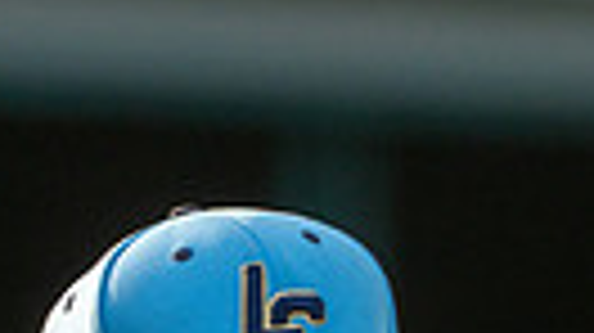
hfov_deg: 1.0
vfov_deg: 0.6
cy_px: 1004
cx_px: 324
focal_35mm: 2149
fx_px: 33820
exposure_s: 1/1250
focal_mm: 600
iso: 800
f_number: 6.3
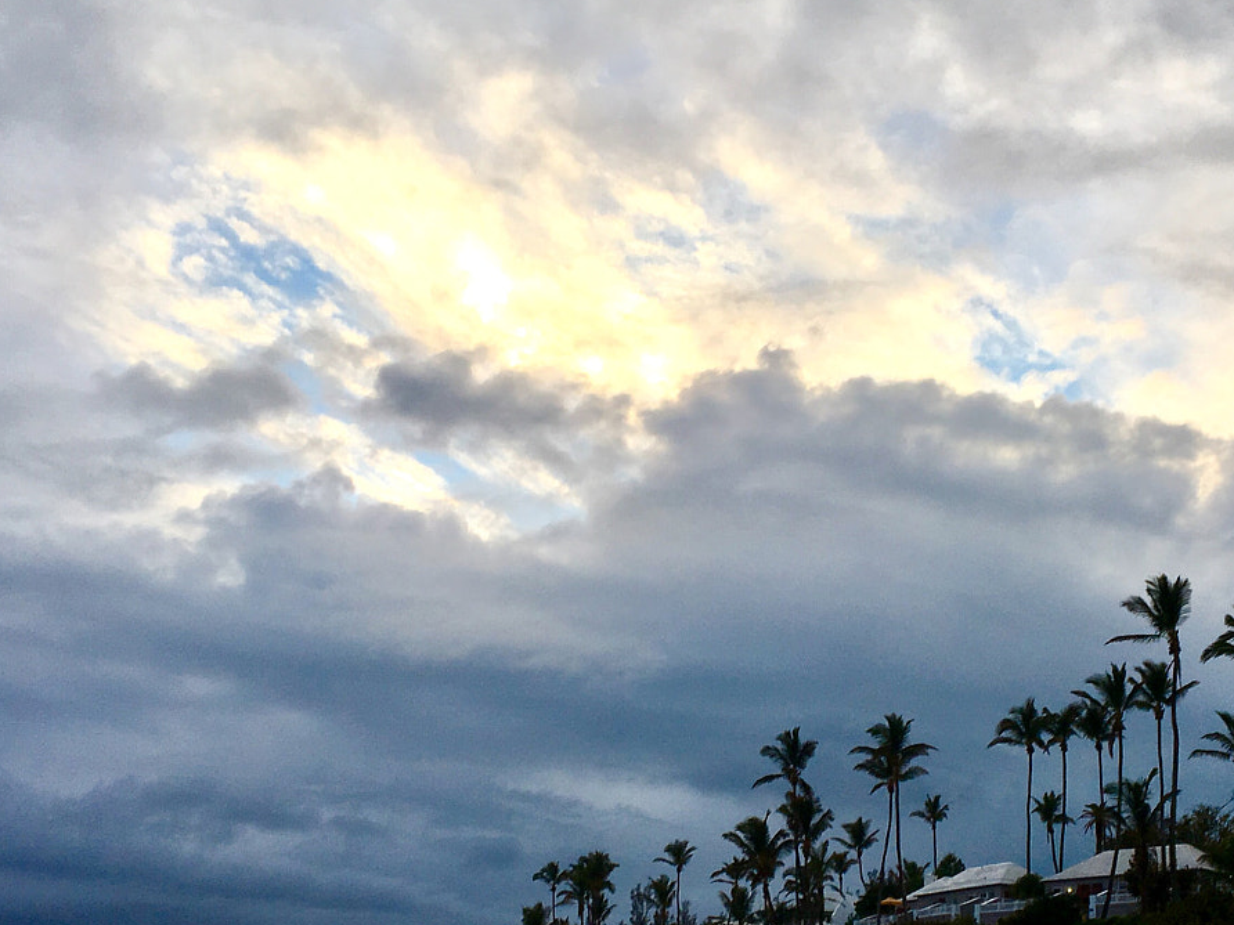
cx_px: 724
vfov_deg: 27.8
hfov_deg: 36.7
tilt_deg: +14.1
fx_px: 1854
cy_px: 643
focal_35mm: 52
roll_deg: -0.8
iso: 25
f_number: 2.2
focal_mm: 4.15
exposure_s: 1/330
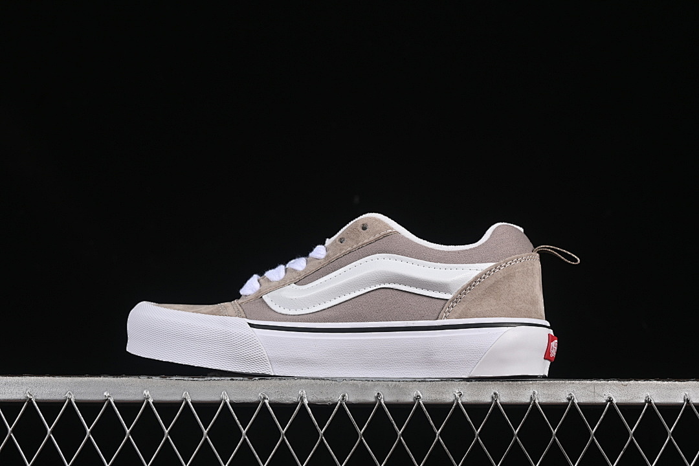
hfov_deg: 27.0
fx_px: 1456
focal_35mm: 75
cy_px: 233
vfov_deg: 18.2
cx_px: 350
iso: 160
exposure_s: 1/80
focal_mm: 50
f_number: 8
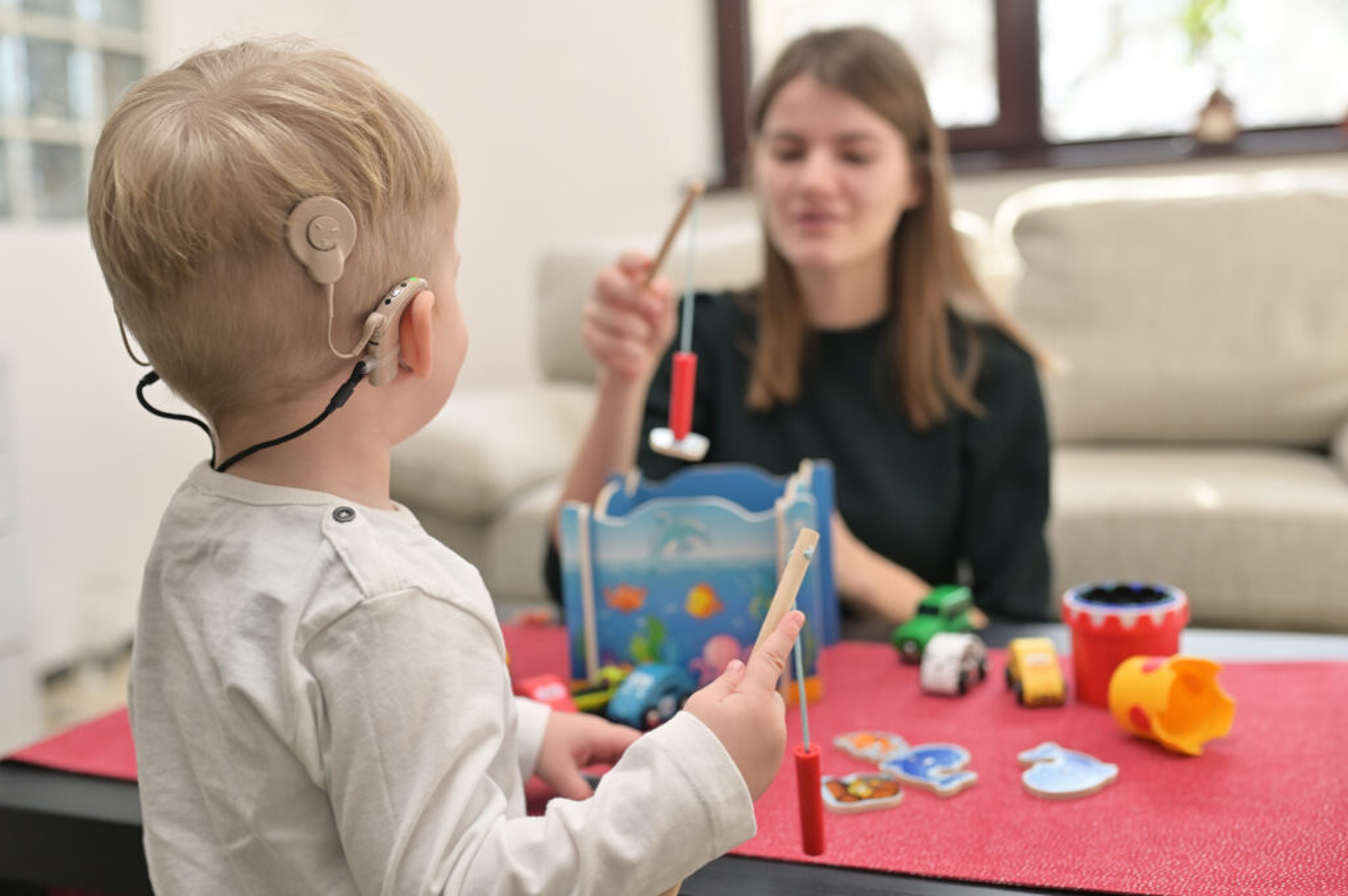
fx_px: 1309
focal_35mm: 35
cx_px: 674
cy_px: 448
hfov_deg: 54.5
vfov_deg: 37.8
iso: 400
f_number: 2.8
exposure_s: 1/250
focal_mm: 35
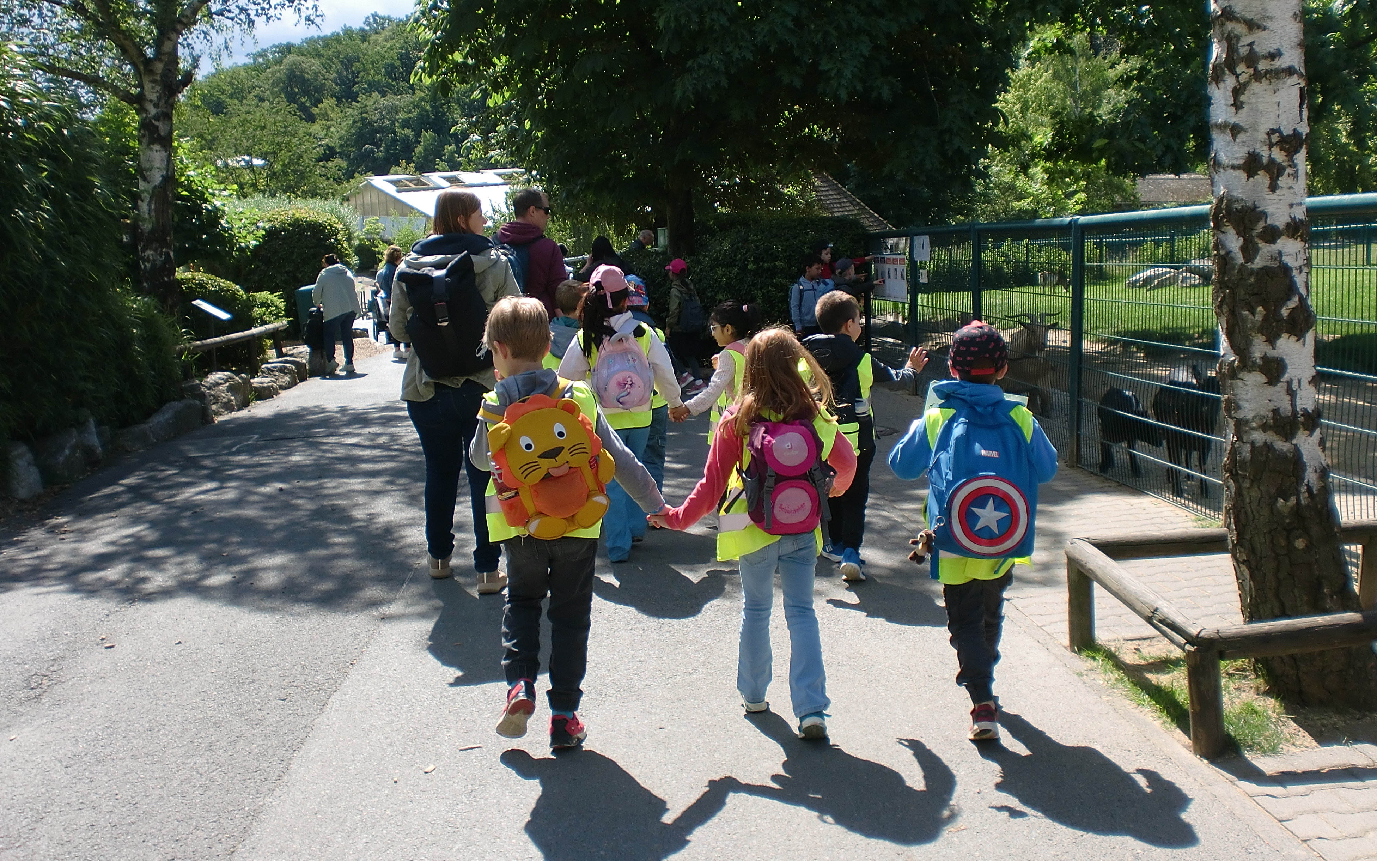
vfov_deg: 33.6
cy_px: 405
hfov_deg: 51.5
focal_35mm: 38
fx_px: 1426
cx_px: 697
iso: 64
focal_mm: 6.3
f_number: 3.1
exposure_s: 1/500
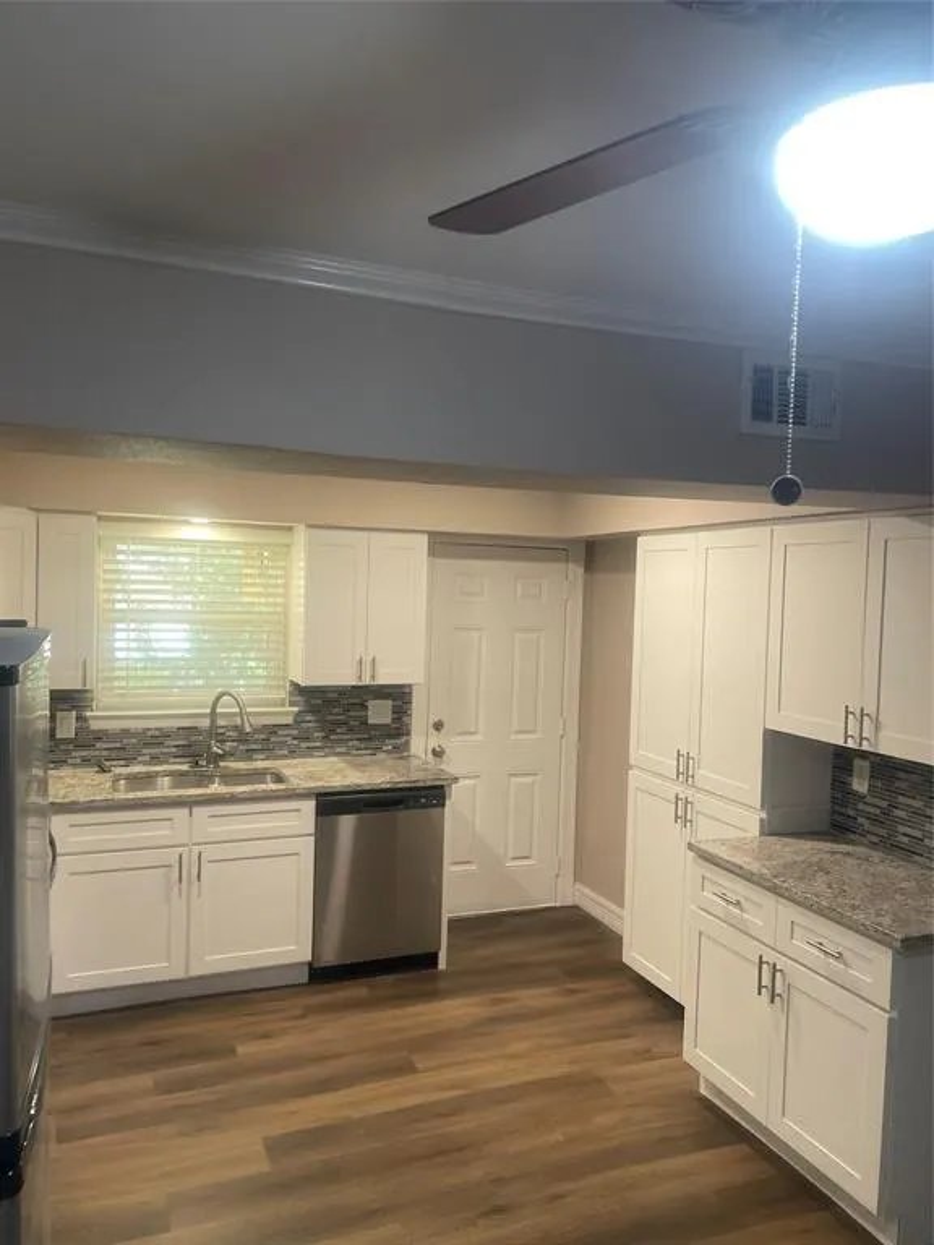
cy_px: 622
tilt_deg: -1.6
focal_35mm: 26
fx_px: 935
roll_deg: -0.8
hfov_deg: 53.1
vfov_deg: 67.3
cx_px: 467
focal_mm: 4.2
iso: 100
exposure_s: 1/60
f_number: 1.6
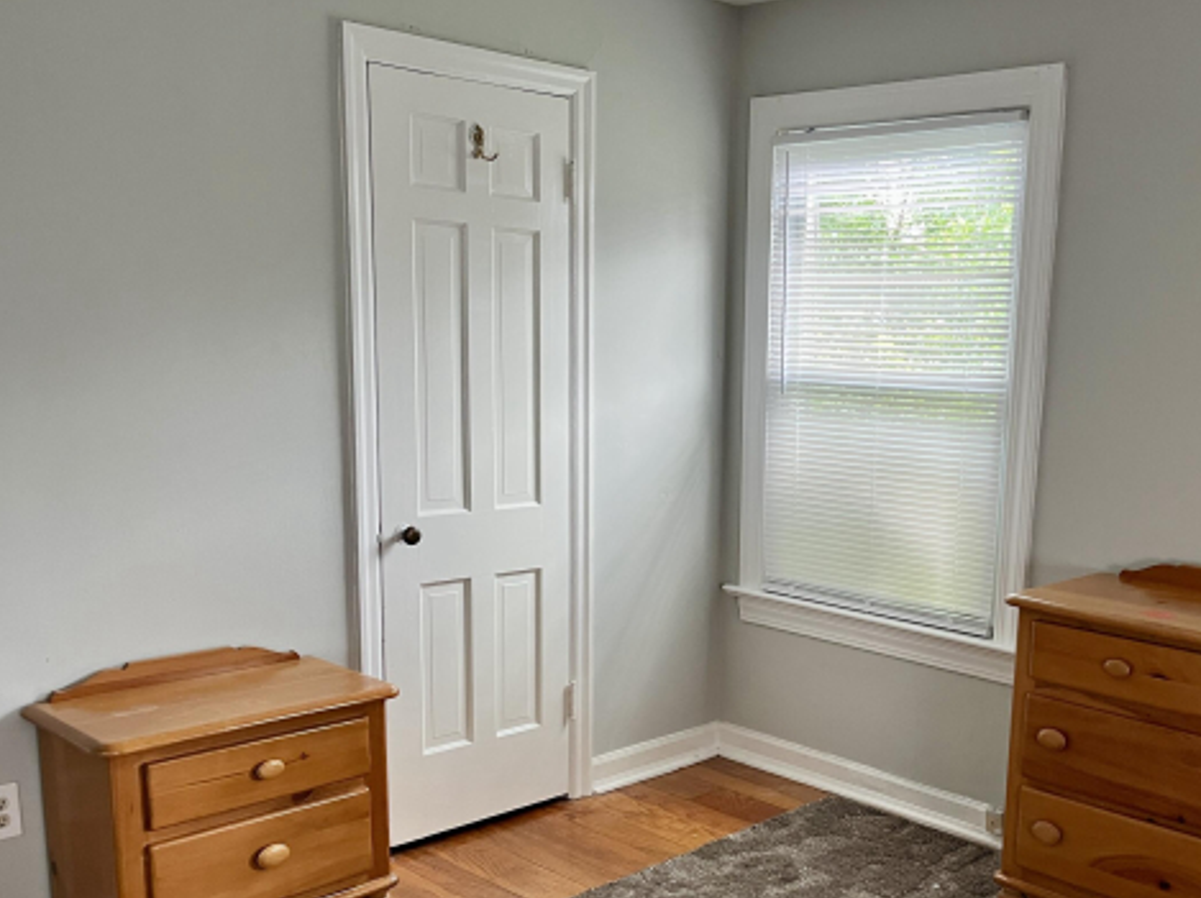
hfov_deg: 49.2
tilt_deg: -10.4
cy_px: 586
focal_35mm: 37
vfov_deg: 38.3
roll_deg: -1.9
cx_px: 810
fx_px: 1283
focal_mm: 5.1
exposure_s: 1/95
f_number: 1.6
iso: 125
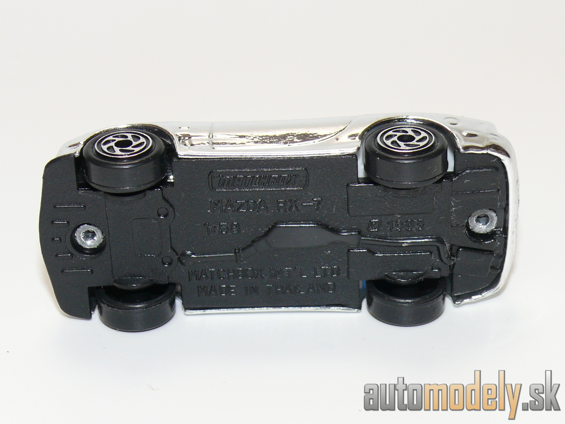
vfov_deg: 14.4
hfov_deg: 19.1
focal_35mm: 103
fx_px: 1681
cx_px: 282
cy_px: 212
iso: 100
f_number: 4
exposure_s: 1/30
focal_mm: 13.6
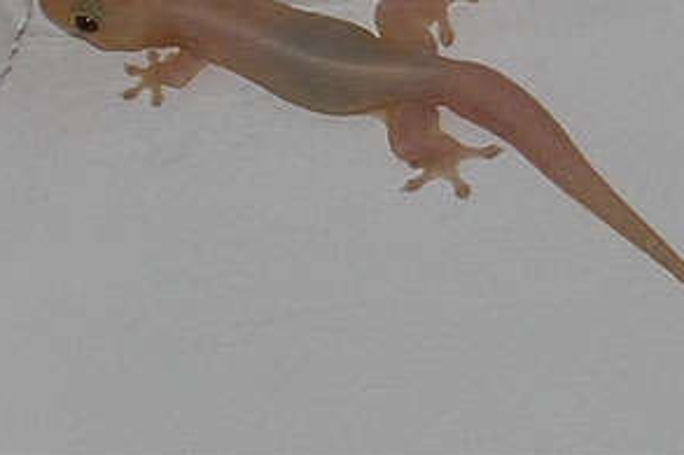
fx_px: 2407
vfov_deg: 10.8
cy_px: 107
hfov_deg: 16.2
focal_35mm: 127
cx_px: 369
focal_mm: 55
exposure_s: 1/125
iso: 100
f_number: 5.6
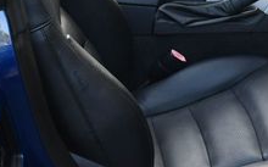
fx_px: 781
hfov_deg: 19.5
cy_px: -20
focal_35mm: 107
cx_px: 157
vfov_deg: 12.0
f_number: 4.5
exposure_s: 1/250
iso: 400
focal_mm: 18
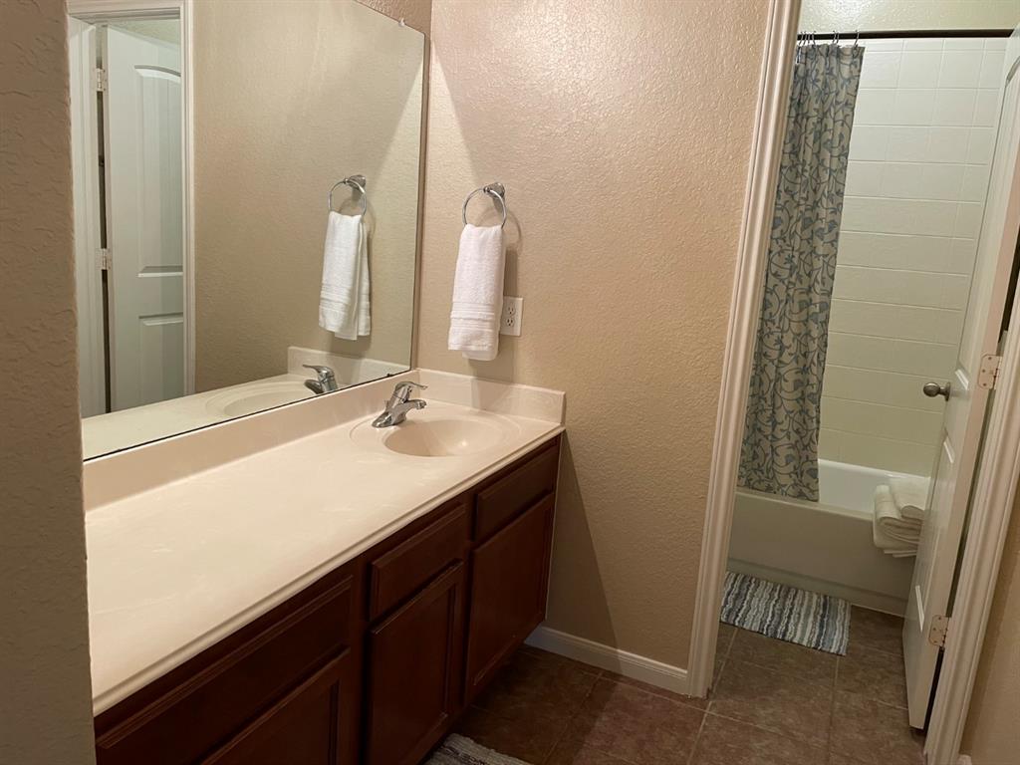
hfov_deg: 67.3
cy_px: 382
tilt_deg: -11.5
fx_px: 766
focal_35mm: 26
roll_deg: -3.7
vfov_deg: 53.1
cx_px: 510
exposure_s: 1/60
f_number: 1.6
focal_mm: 4.2
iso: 250
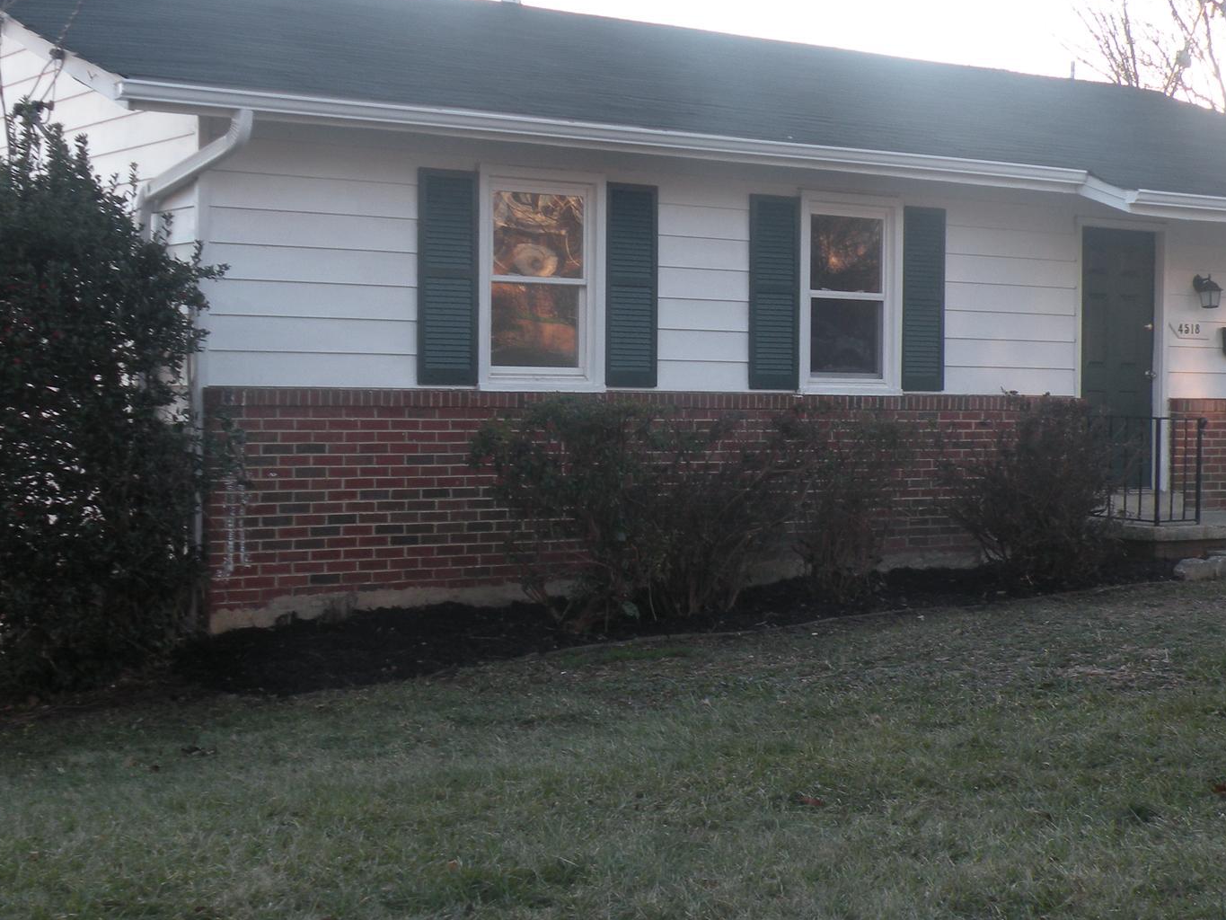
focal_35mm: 63
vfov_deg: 23.3
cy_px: 432
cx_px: 690
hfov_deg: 30.7
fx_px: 2231
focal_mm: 7.4
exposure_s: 1/89
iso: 64
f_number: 3.5
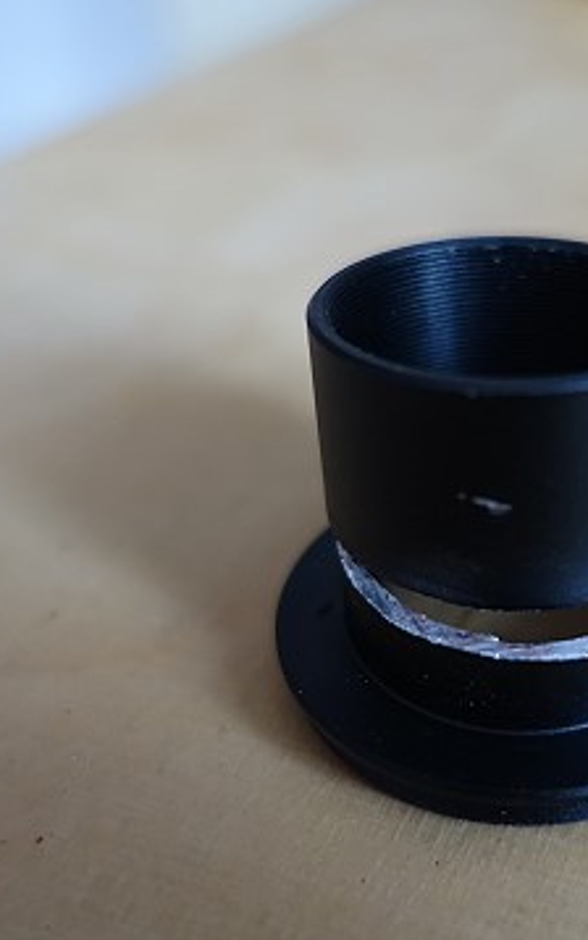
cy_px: 504
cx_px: 501
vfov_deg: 48.2
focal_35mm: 41
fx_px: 1050
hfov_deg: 30.2
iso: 500
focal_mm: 8.8
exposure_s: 1/30
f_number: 1.8
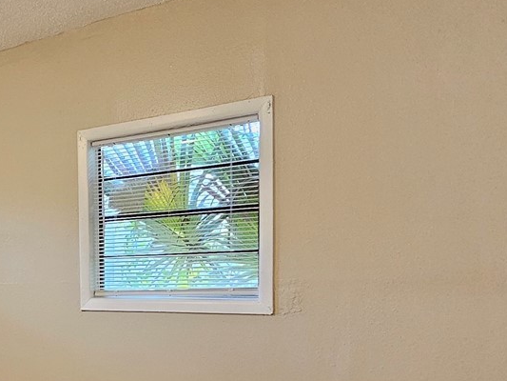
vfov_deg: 35.9
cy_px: 291
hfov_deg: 38.5
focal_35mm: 39
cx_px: -67
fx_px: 571
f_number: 2.2
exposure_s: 1/60
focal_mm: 2.2
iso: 320
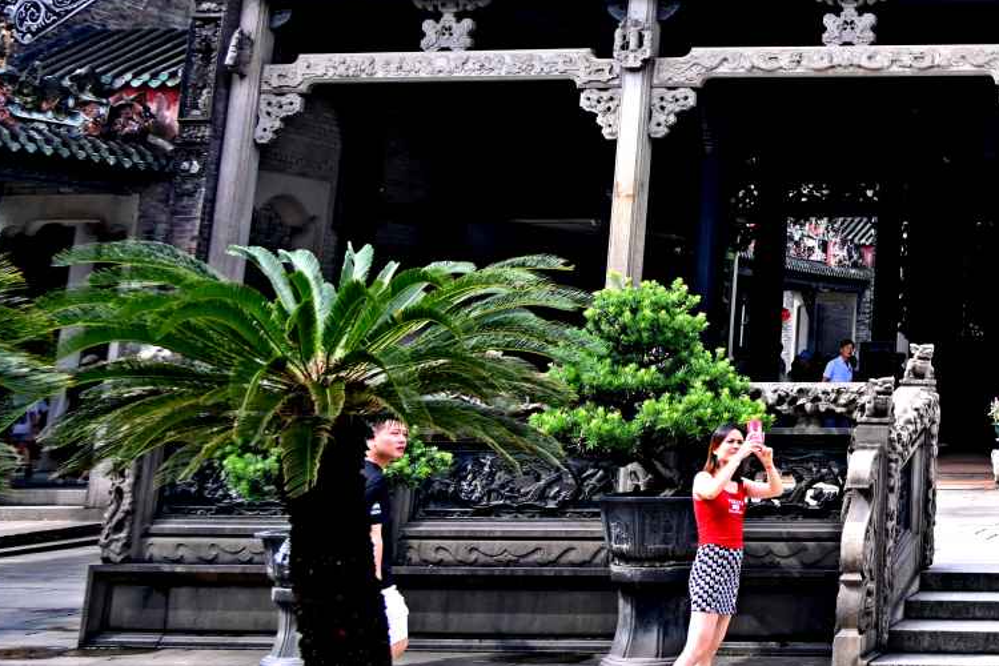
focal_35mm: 64
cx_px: 1251
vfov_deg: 20.4
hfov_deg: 27.1
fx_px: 1776
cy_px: -39
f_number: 4
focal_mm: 24
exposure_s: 1/250
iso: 100
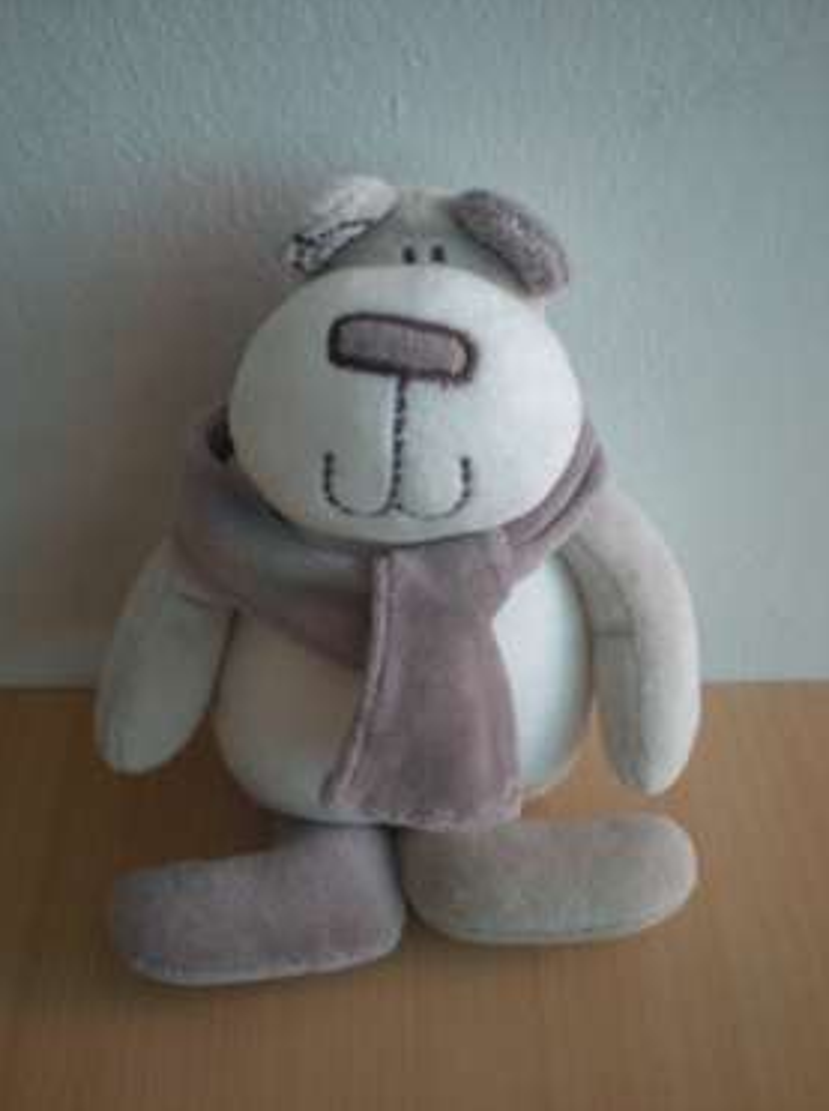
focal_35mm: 40
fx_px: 1281
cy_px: 578
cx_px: 407
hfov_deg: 35.9
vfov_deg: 46.9
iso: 84
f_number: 3.1
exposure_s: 1/59.8
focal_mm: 6.3
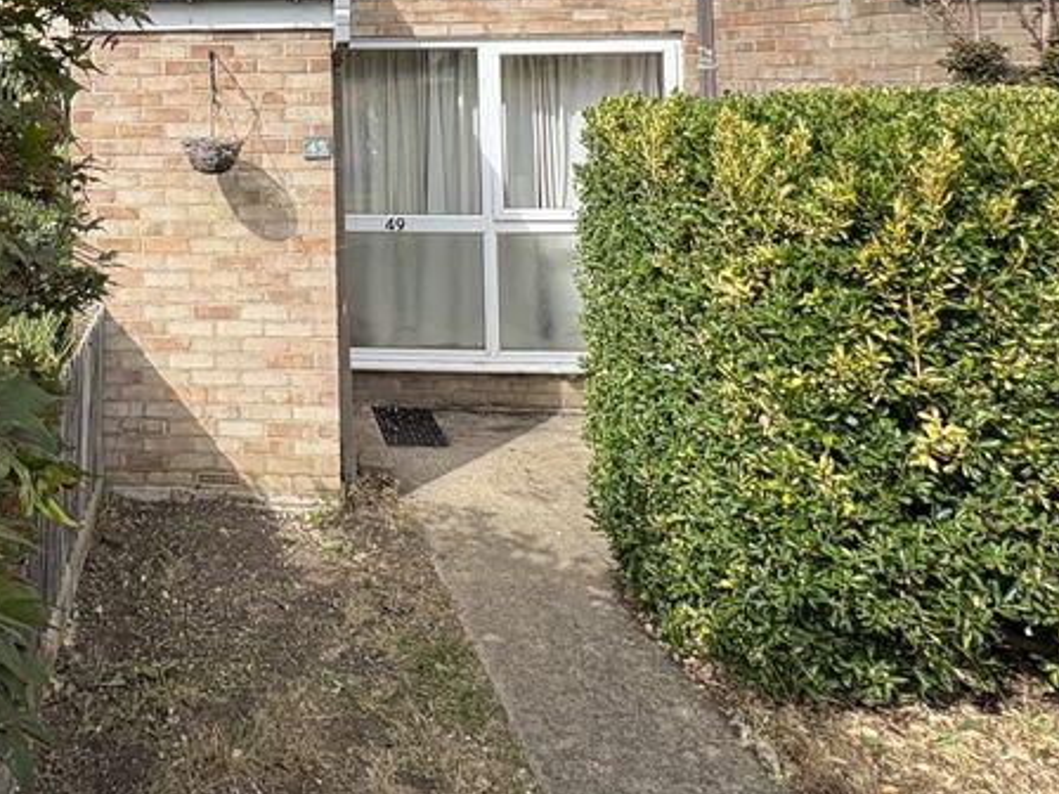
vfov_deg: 40.0
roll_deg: +1.0
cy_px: 40
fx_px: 979
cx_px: 132
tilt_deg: +1.8
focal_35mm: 32
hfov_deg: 51.1
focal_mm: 2.22
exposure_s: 1/1006
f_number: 2.2
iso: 40
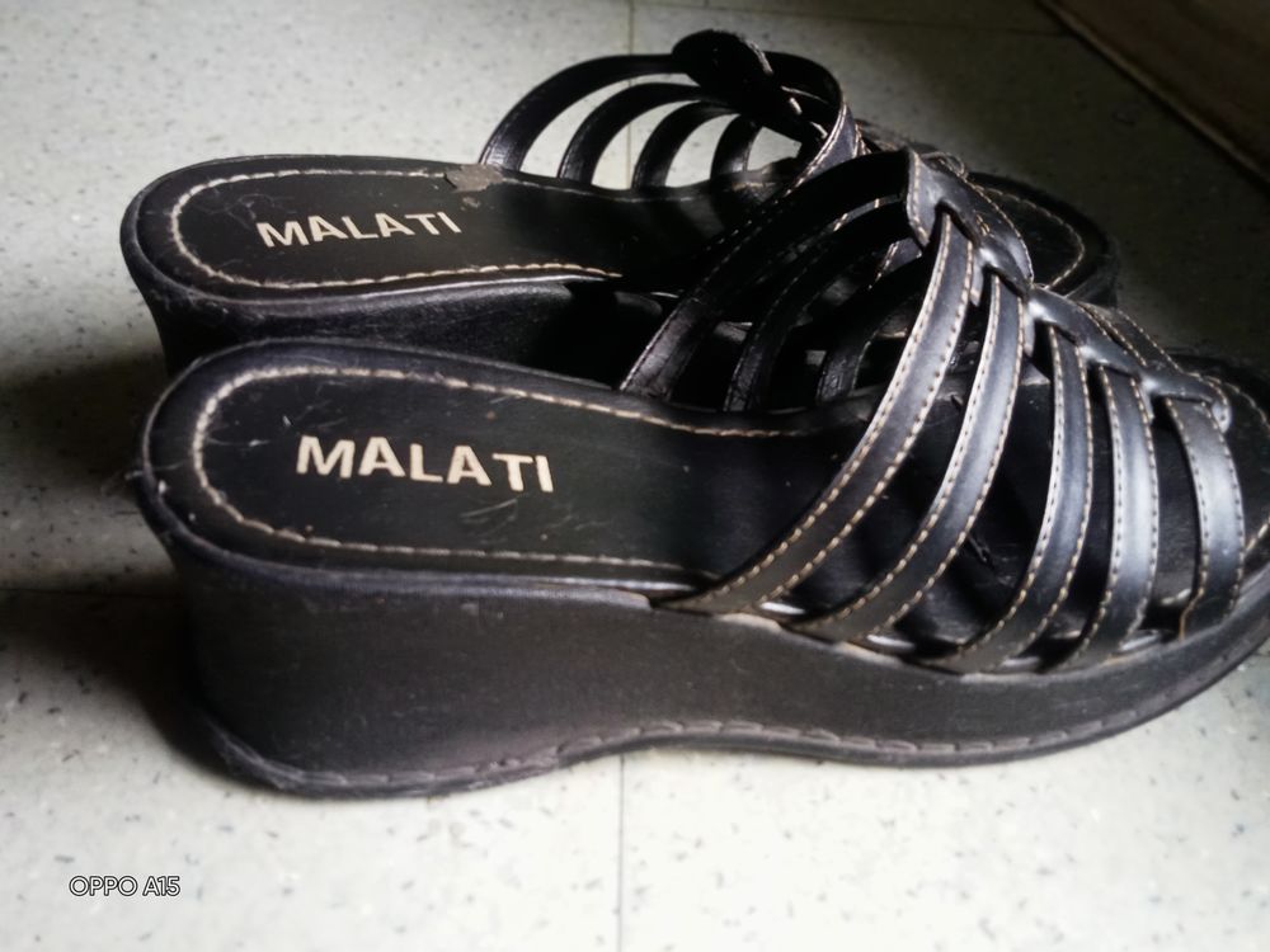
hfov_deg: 63.4
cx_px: 635
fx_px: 1027
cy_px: 476
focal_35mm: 28
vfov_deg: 49.7
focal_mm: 3.46
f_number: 2.2
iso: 300
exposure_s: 1/33.3
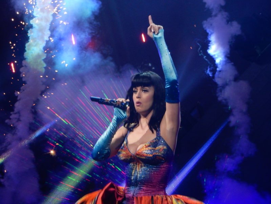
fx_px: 3288
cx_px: 136
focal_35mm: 420
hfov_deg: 4.7
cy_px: 102
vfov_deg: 3.5
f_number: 6.2
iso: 400
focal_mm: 75.4
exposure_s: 1/100
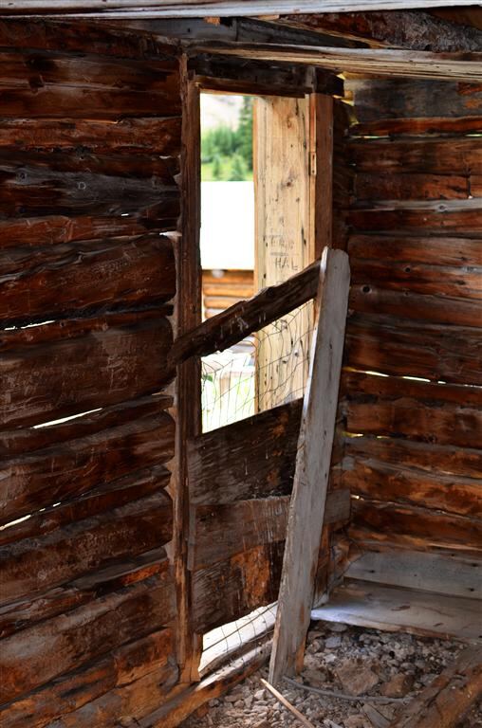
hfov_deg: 25.6
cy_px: 364
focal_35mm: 52
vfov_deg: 37.9
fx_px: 1060
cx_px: 241
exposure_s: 1/100
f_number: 2.8
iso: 100
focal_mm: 35
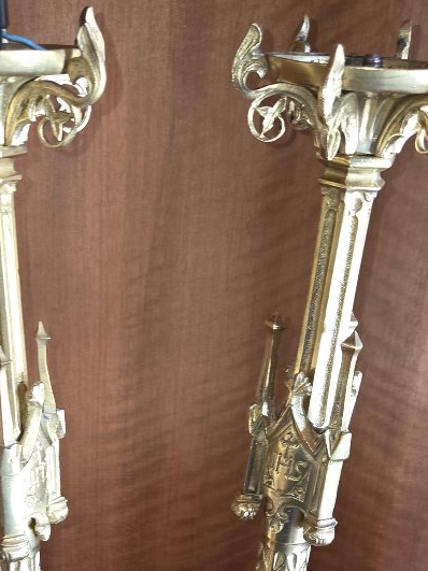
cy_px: 557
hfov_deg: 27.8
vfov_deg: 33.9
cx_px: 134
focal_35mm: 52
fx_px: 858
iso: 640
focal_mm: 5.4
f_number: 1.8
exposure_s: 1/24
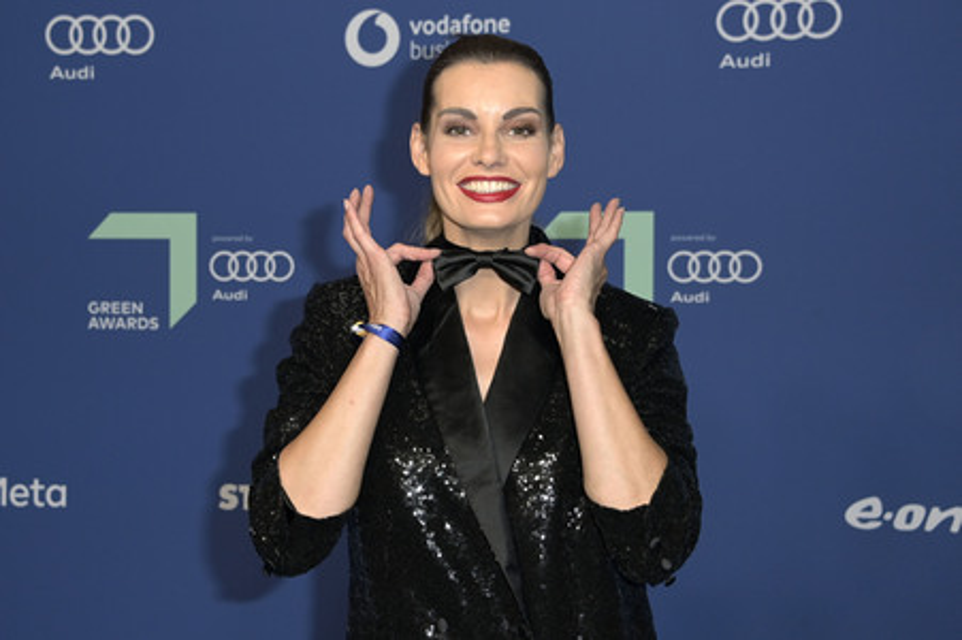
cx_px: 481
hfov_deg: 31.0
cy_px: 320
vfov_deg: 20.9
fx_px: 1736
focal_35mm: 65
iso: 800
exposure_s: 1/250
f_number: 5.6
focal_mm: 65
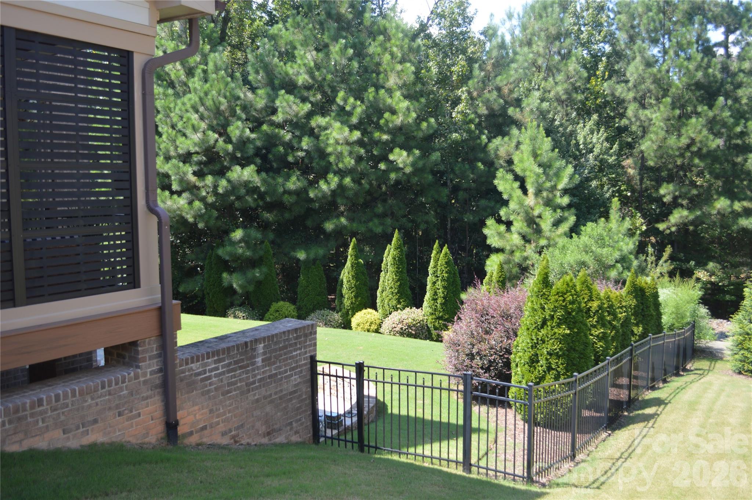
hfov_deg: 62.0
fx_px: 626
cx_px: 376
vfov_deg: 43.5
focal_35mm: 30
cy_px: 250
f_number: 3.8
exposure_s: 1/160
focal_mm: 20
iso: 100
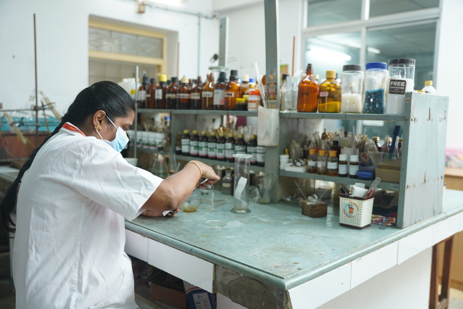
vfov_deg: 39.5
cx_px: 232
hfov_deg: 56.6
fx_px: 430
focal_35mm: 33
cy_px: 154
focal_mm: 33.4
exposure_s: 1/200
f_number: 2.8
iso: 1250
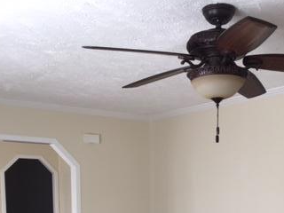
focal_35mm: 58
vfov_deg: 23.3
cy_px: 250
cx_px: 191
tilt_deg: -6.1
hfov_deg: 32.9
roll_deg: -0.7
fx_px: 476
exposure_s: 1/60
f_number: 2.2
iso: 40
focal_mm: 4.15
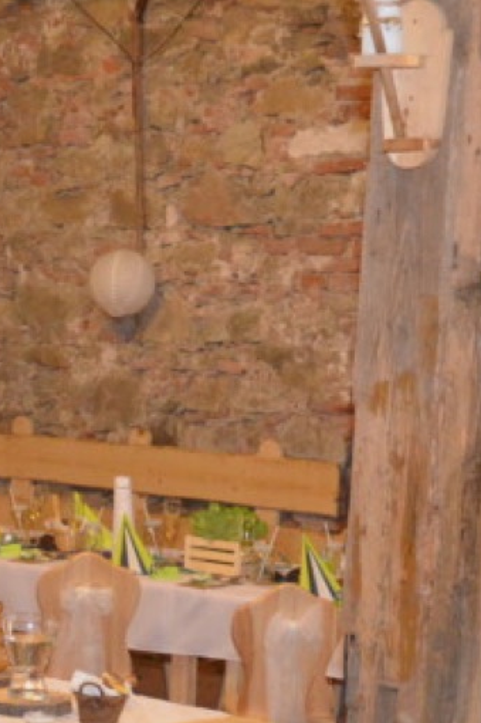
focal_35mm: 118
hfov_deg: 11.2
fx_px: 2358
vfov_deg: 17.0
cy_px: 751
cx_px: -243
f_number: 4
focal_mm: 25
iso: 3200
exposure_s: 1/60
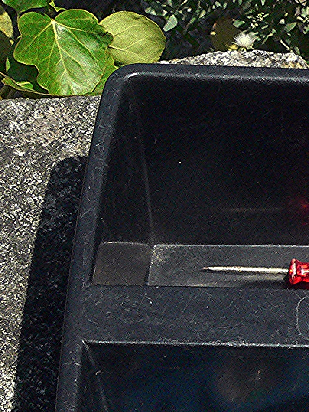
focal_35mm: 97
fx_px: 1154
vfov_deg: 20.0
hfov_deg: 14.1
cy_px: 337
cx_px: 493
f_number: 5.6
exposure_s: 1/1000
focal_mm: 6
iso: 400
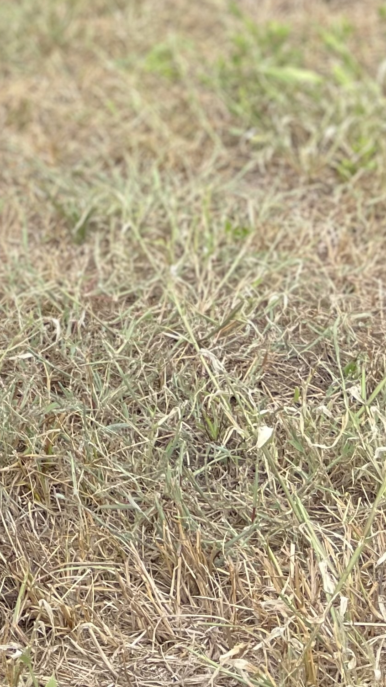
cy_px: -136
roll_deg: -0.9
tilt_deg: -9.9
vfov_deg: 25.1
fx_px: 1383
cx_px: -215
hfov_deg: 14.6
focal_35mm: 76
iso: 50
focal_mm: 5.1
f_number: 1.6
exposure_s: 1/4049
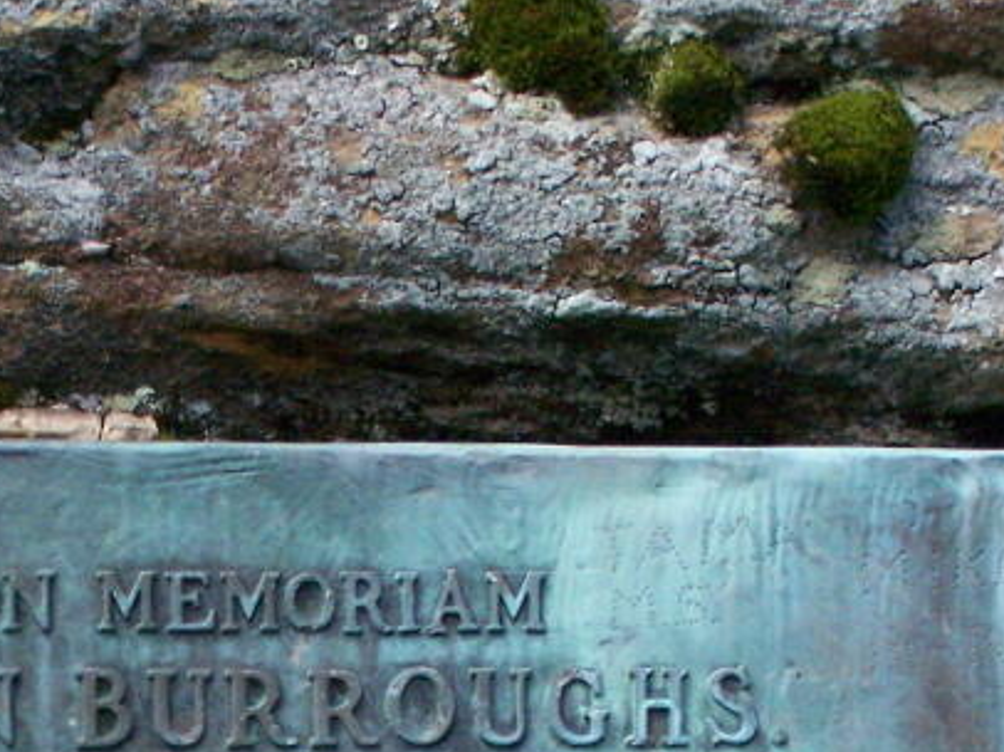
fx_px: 4899
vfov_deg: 8.7
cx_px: 260
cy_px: 942
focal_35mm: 169
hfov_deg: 11.7
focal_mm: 11.1
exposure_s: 1/800
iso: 400
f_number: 4.5
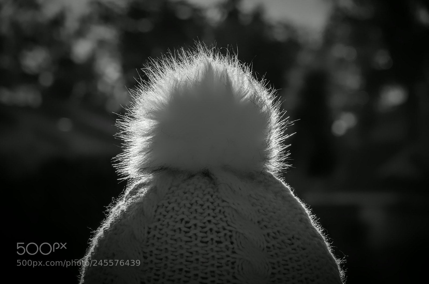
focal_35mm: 214
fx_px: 2544
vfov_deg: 6.4
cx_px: 214
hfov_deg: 9.6
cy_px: 142
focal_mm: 142.5
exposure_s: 1/500
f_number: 11
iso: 200
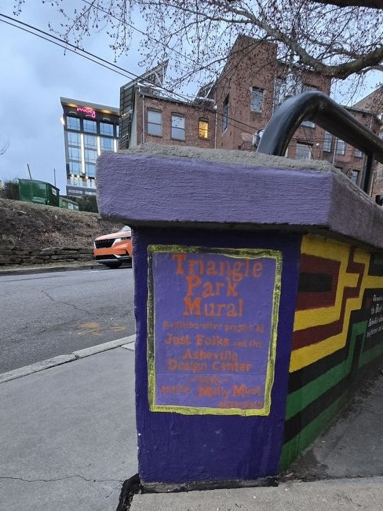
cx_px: 234
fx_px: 236
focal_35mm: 16
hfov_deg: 77.1
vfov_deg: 93.0
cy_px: 312
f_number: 2.2
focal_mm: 2.2
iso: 1250
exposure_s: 1/60.2
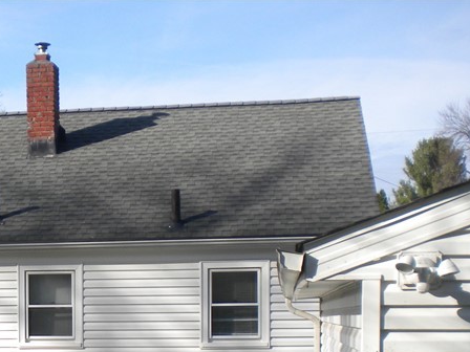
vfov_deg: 17.7
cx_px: 43
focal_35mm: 80
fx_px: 1086
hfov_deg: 23.7
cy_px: 400
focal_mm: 6.3
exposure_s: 1/468
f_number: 4.6
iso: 80
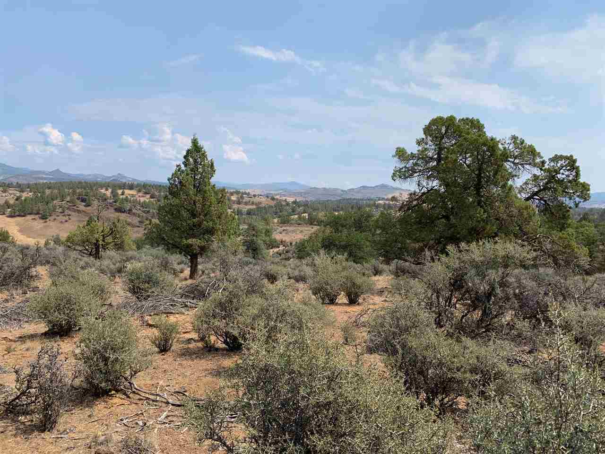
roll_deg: -3.9
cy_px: 227
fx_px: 454
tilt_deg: -4.8
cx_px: 302
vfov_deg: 53.1
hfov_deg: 67.3
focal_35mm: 26
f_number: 1.8
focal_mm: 4.25
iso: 25
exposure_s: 1/2755
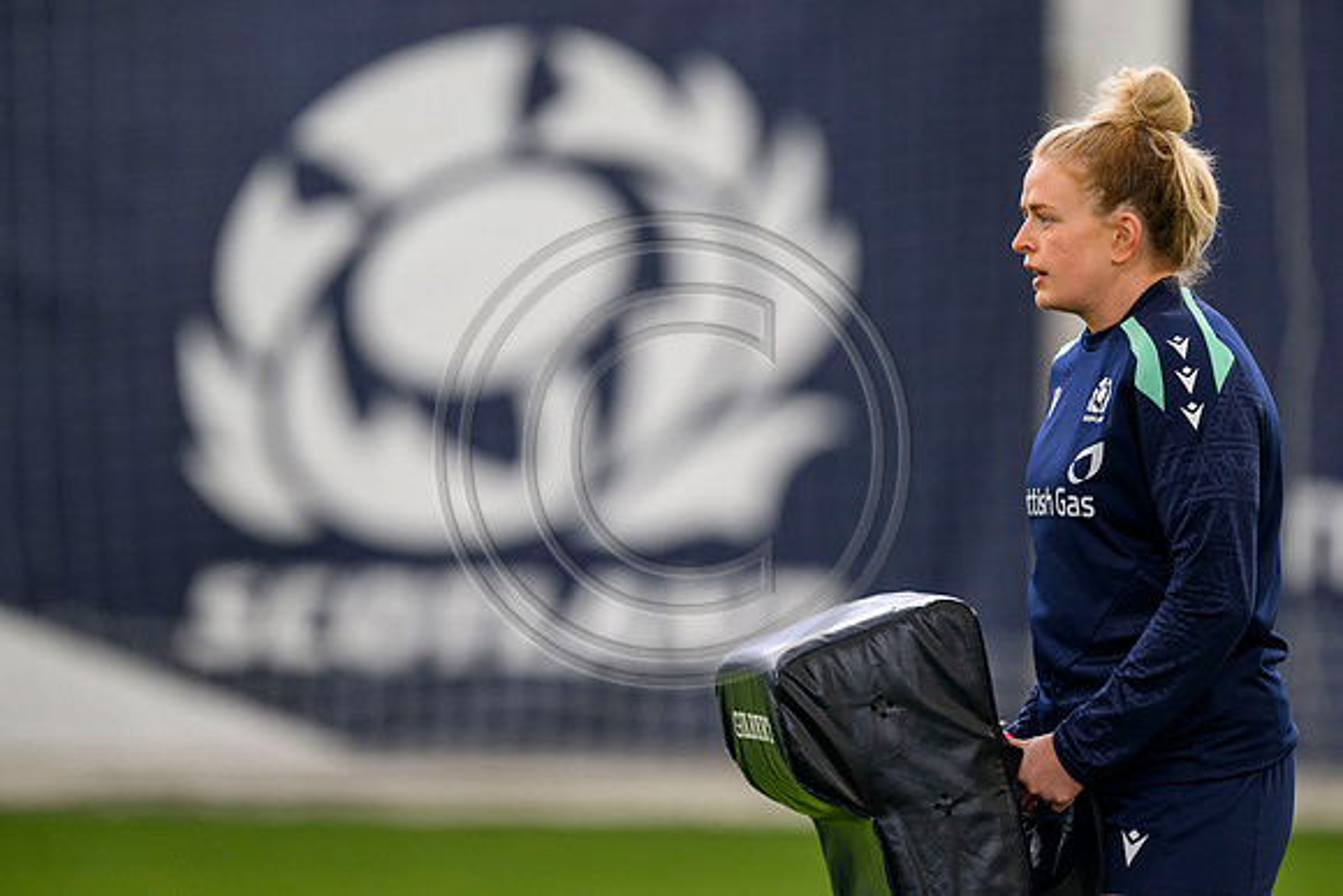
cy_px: 448
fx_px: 14925
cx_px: 672
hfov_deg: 5.2
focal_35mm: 400
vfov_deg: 3.4
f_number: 3.2
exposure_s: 1/1250
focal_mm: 400
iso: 3200
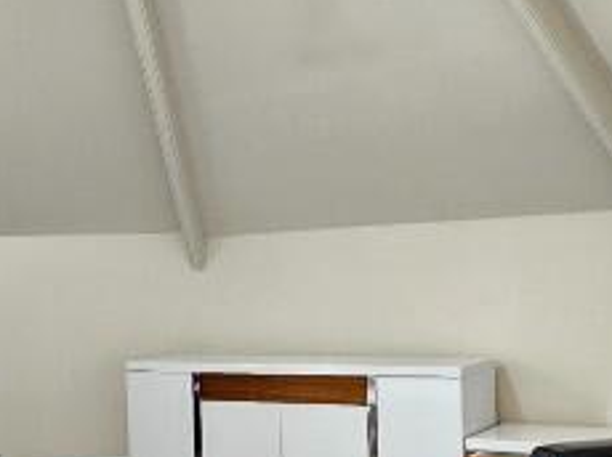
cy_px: 327
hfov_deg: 32.8
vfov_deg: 25.0
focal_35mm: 58
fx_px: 1024
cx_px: 181
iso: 320
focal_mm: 2.2
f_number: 2.2
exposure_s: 1/50
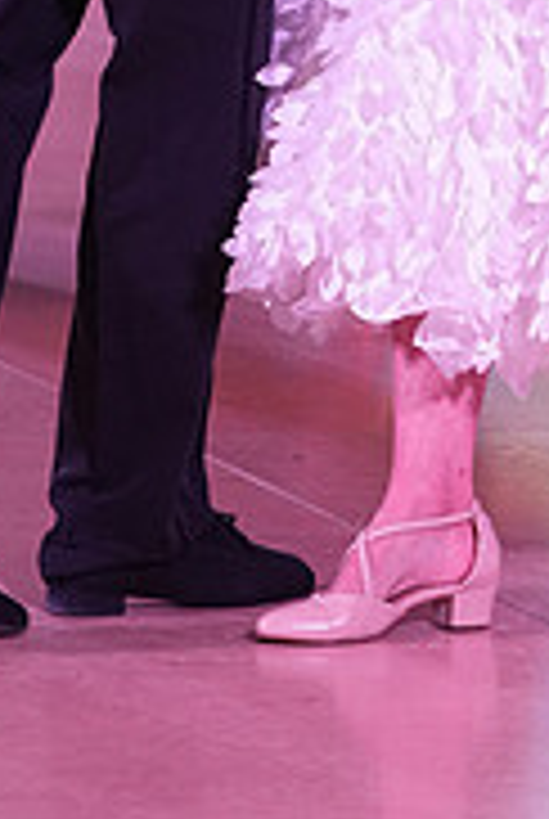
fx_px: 8112
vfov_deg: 5.7
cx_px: 479
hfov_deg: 3.9
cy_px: -315
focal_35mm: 356
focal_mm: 112
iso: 2000
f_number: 5.6
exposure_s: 1/200
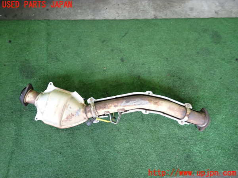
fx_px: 172
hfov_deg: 69.4
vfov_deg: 54.9
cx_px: 119
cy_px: 89
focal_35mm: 25
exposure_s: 1/30
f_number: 2
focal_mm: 4.5
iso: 250
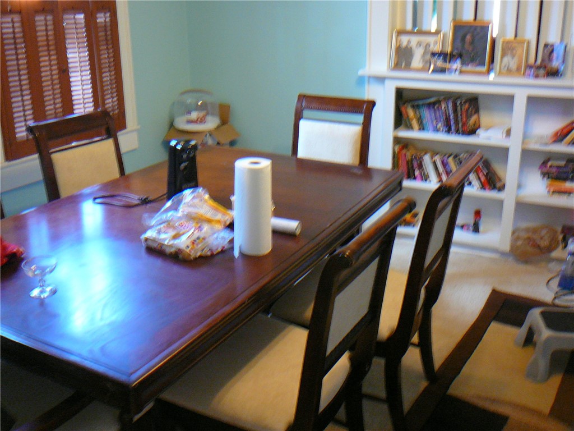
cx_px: 287
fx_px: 580
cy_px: 216
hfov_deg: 52.6
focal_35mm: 35
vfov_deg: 40.7
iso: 200
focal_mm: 5.2
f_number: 2.8
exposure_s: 1/8
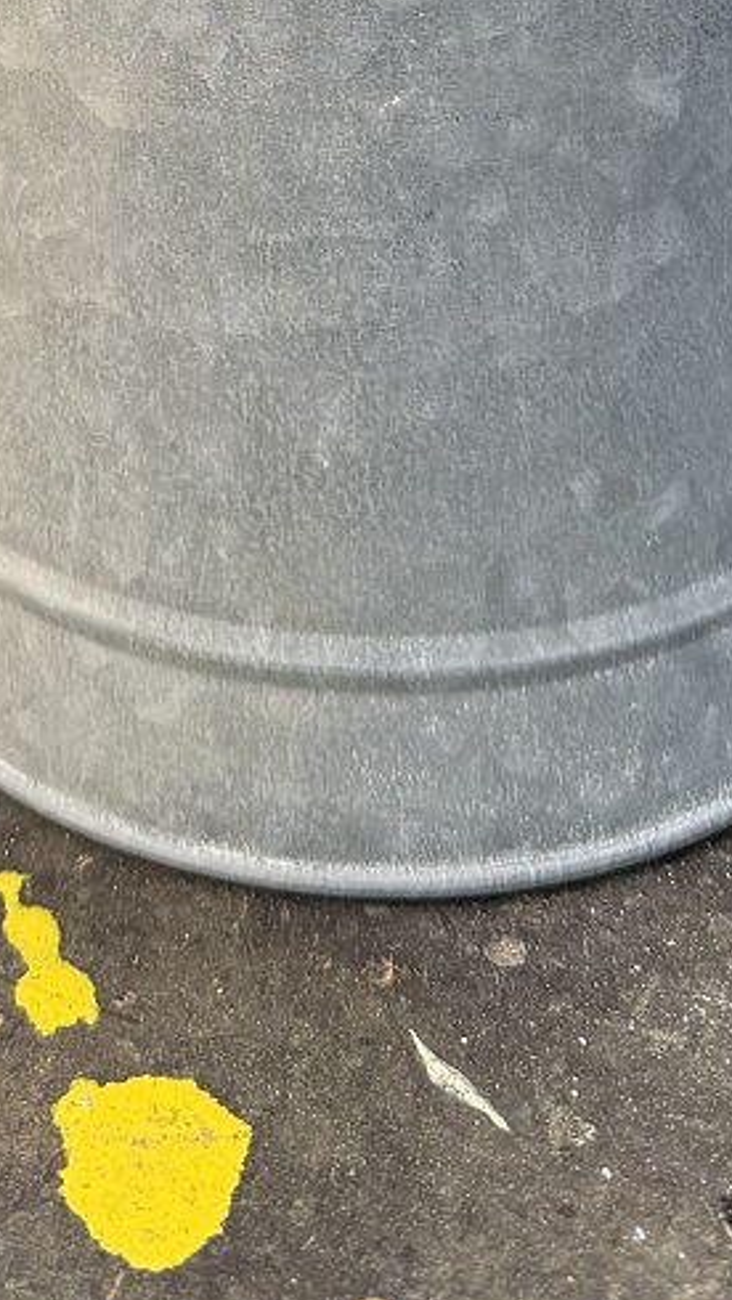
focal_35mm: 80
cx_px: 158
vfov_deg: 21.9
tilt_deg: -10.8
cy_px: -661
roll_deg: +2.2
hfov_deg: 15.0
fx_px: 2758
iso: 80
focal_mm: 6.76
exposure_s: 1/938
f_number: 1.78
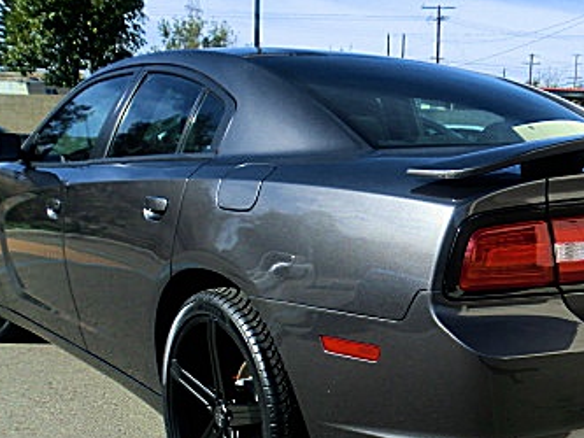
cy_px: 350
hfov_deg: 37.7
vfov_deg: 28.5
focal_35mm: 50
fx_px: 844
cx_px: 395
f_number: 7.8
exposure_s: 1/125
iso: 64
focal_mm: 4.65
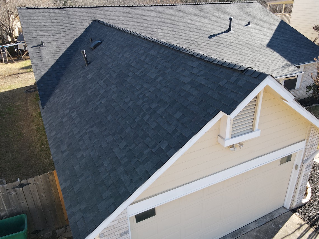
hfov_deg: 65.3
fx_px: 249
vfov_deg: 51.3
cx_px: 170
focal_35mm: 27
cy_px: 122
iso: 100
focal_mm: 4.5
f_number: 2.8
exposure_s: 1/160
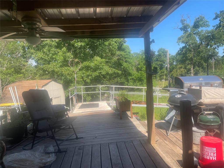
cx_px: 112
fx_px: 168
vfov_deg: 53.1
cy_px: 84
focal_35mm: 26
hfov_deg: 67.3
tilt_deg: -4.7
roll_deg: +3.6
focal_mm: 4.2
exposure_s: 1/1575
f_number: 1.6
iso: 32
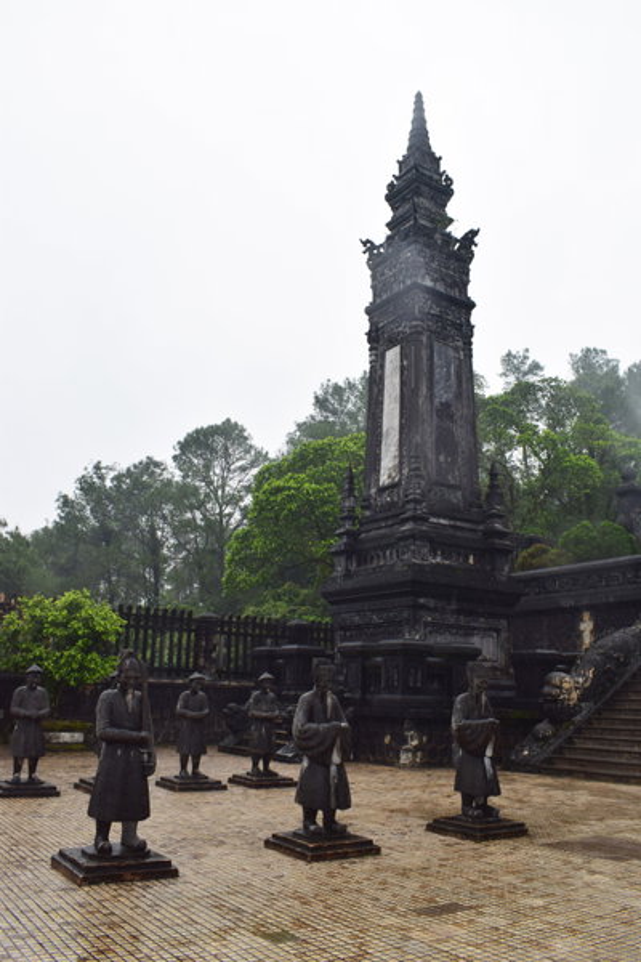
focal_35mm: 30
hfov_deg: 43.6
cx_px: 320
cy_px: 481
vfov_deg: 61.9
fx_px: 801
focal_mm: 20
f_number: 8
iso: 400
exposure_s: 1/80
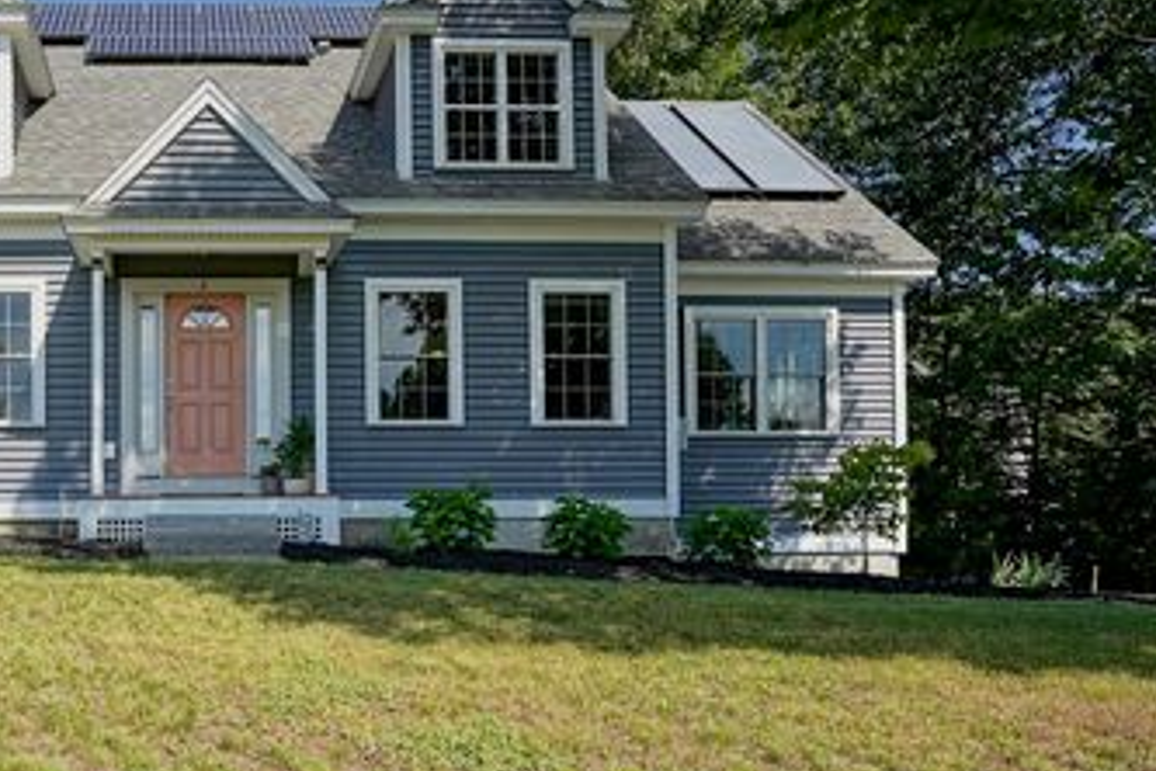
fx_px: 674
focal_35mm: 21
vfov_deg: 59.4
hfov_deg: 76.0
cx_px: 305
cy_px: 346
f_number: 7.1
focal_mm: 14
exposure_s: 1/200
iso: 100
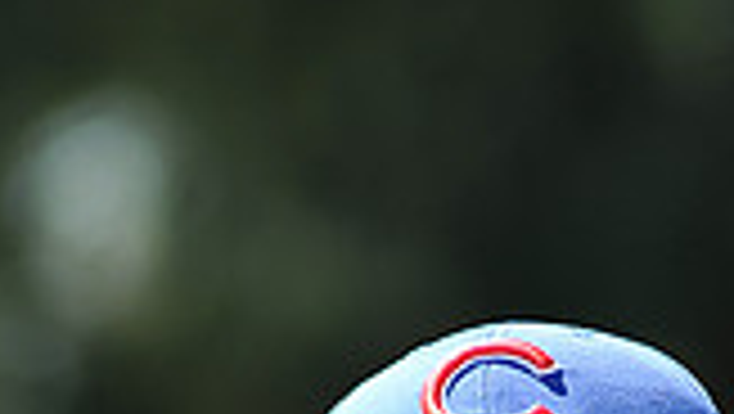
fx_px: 13051
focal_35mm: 670
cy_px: 850
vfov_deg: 1.8
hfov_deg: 3.2
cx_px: 531
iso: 200
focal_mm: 180
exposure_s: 1/800
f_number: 4.5
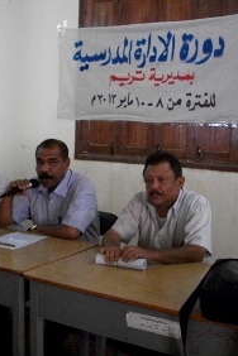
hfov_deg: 27.3
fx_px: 486
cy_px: 179
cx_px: 75
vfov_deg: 40.3
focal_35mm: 49
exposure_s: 1/80
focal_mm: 6.3
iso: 800
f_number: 3.1
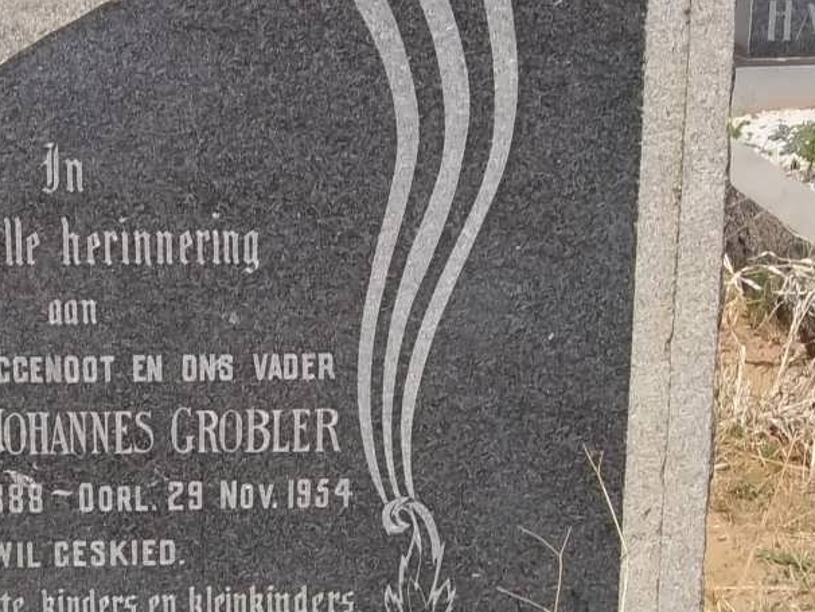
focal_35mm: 99
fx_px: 2332
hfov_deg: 19.6
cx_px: 155
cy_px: 475
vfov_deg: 14.9
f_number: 7
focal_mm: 8.8
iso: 80
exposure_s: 1/320
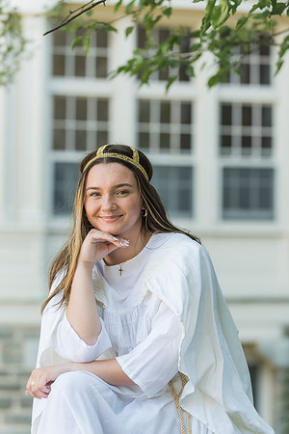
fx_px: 1565
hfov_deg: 10.5
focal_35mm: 130
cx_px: 144
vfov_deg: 15.8
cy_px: 217
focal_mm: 130
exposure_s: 1/160
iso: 320
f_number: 4
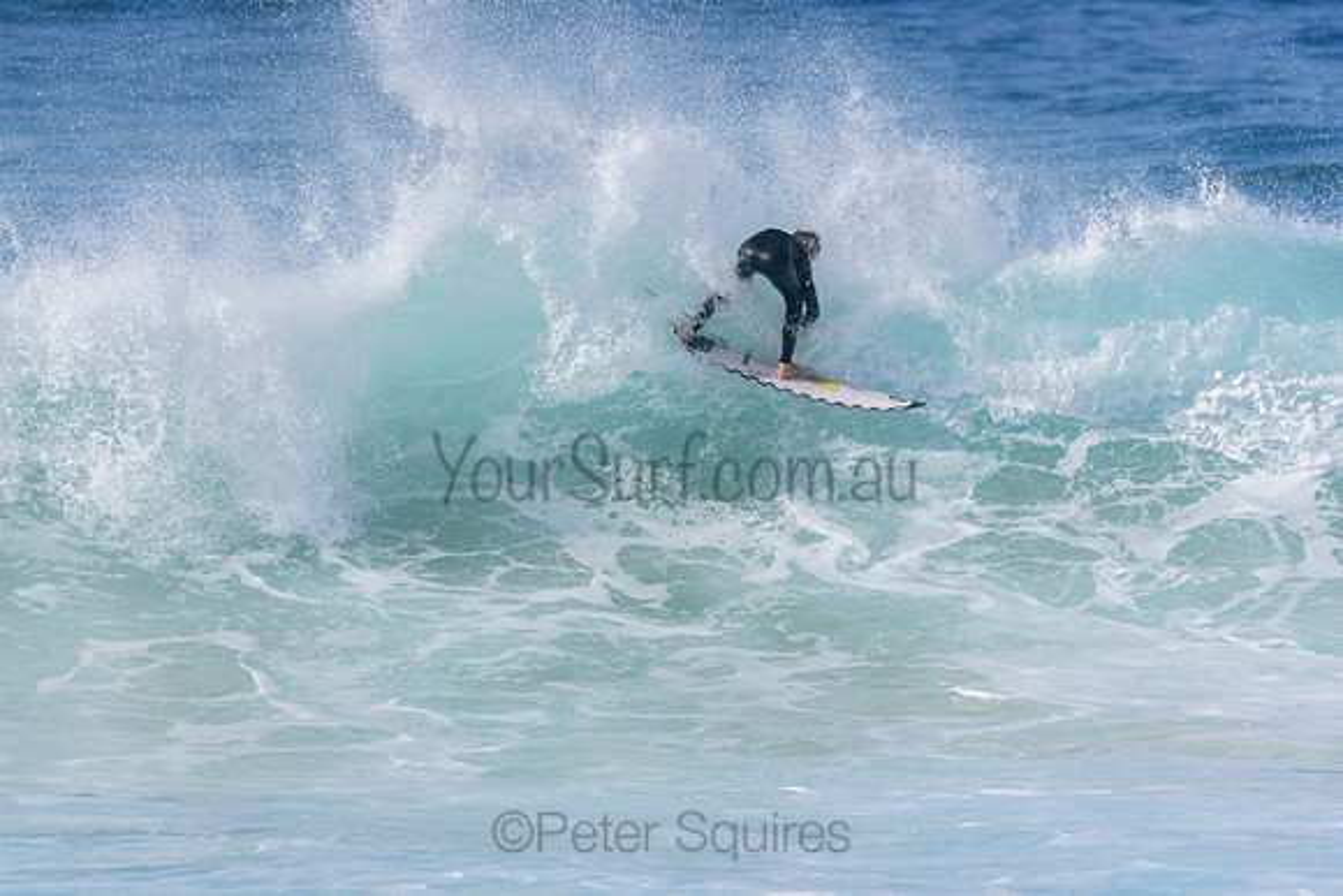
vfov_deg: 1.8
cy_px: 448
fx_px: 27984
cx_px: 672
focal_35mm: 750
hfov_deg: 2.7
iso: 250
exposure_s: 1/2000
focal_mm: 500
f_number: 5.6
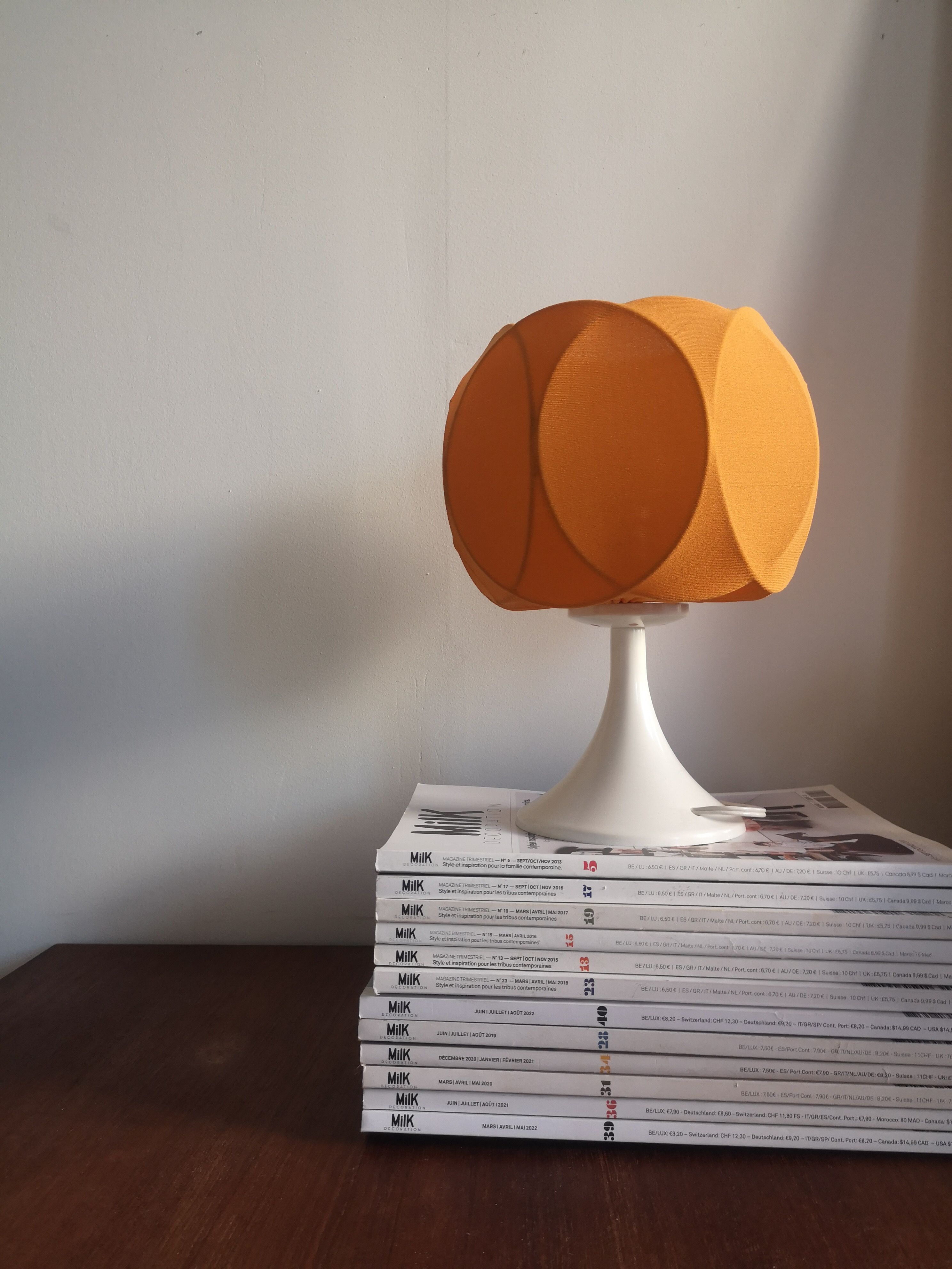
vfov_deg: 65.3
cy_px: 634
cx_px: 476
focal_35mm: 27
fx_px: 990
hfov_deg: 51.4
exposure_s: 1/50
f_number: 1.8
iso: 125
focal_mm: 3.95
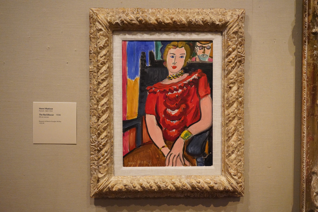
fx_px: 345
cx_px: 159
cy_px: 106
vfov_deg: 34.2
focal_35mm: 39
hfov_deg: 49.5
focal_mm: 39
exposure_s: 1/100
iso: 10000
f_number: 6.3
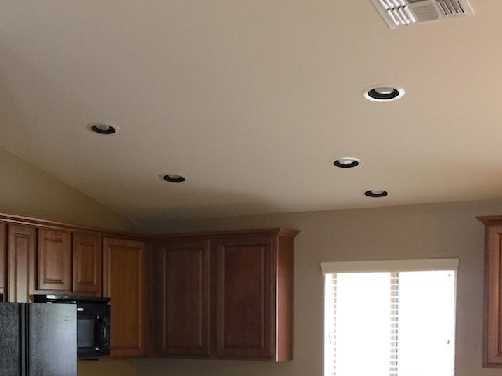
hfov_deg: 29.7
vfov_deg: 22.3
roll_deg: -0.4
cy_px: 350
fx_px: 928
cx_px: 109
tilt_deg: -1.6
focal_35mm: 64
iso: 40
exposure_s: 1/15
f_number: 2.2
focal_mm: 4.15
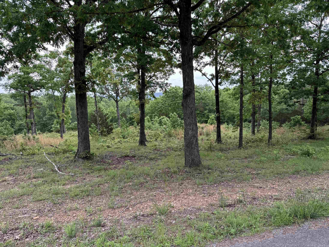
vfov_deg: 56.8
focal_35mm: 24
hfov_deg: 71.6
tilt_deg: -7.6
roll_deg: +3.7
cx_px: 164
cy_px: 124
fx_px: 228
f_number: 1.78
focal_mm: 6.76
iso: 80
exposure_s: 1/199
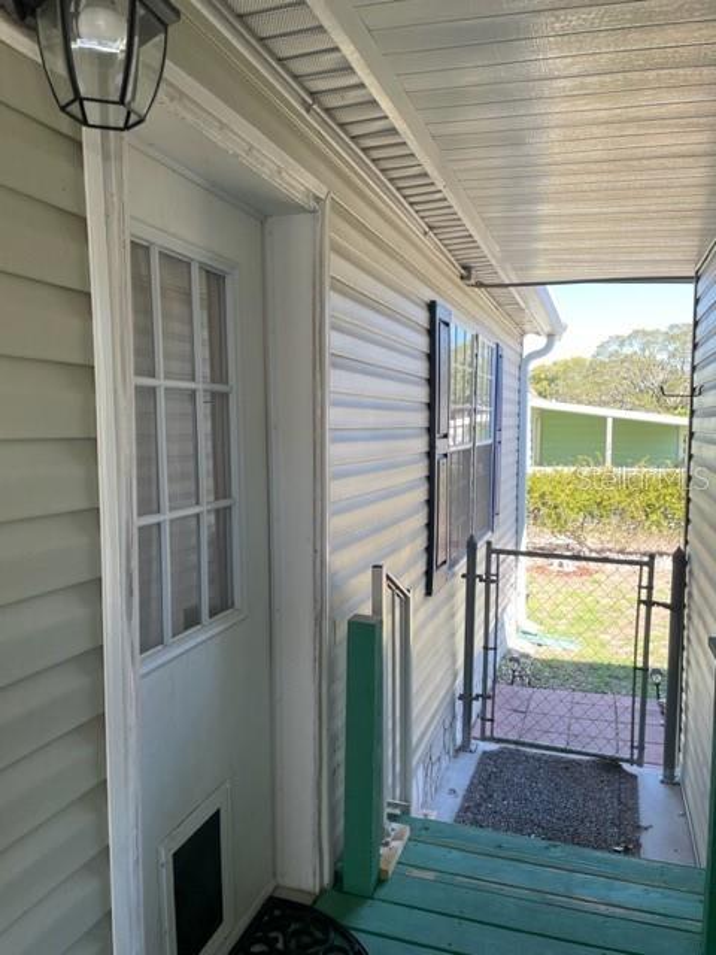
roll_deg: +0.1
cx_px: 358
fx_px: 717
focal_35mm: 26
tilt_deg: -4.8
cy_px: 478
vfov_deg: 67.3
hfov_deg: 53.1
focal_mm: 4.2
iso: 32
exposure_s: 1/224
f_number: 1.6
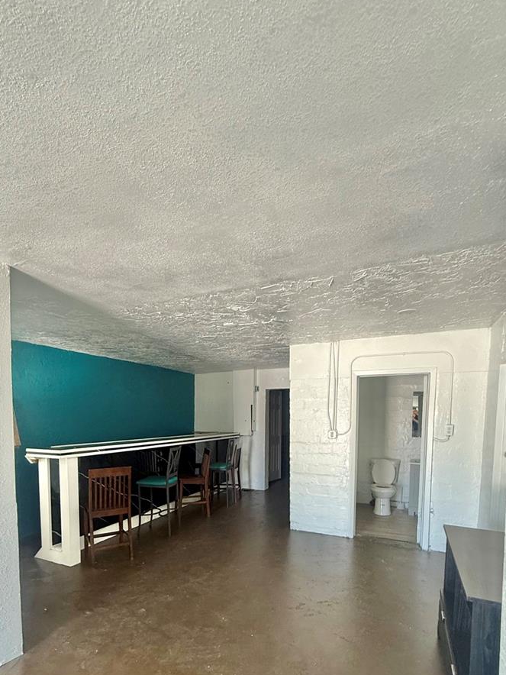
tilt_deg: -1.5
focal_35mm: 19
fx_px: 370
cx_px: 227
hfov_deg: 68.5
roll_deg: -0.1
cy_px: 441
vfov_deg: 82.3
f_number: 2.2
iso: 200
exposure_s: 1/60
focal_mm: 2.22
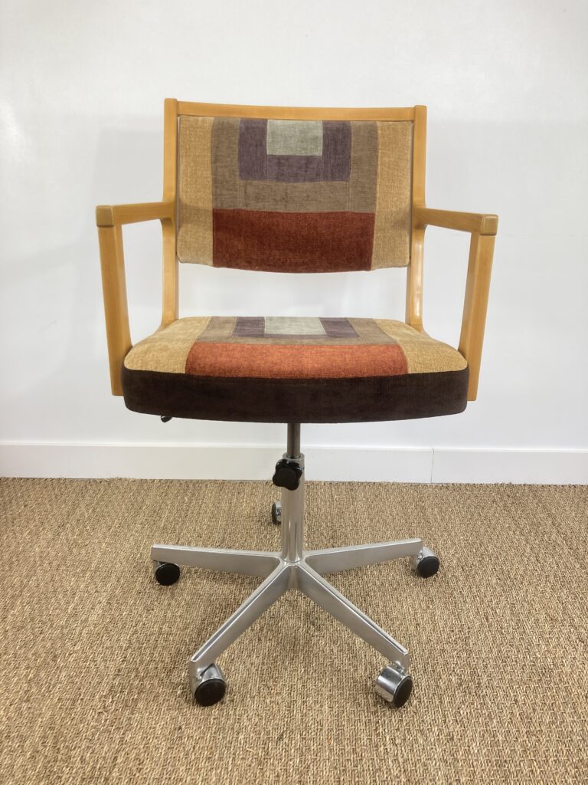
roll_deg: -1.6
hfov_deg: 49.7
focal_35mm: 28
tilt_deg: -17.4
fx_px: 634
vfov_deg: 63.4
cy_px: 392
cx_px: 294
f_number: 1.8
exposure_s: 1/100
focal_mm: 3.99
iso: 40
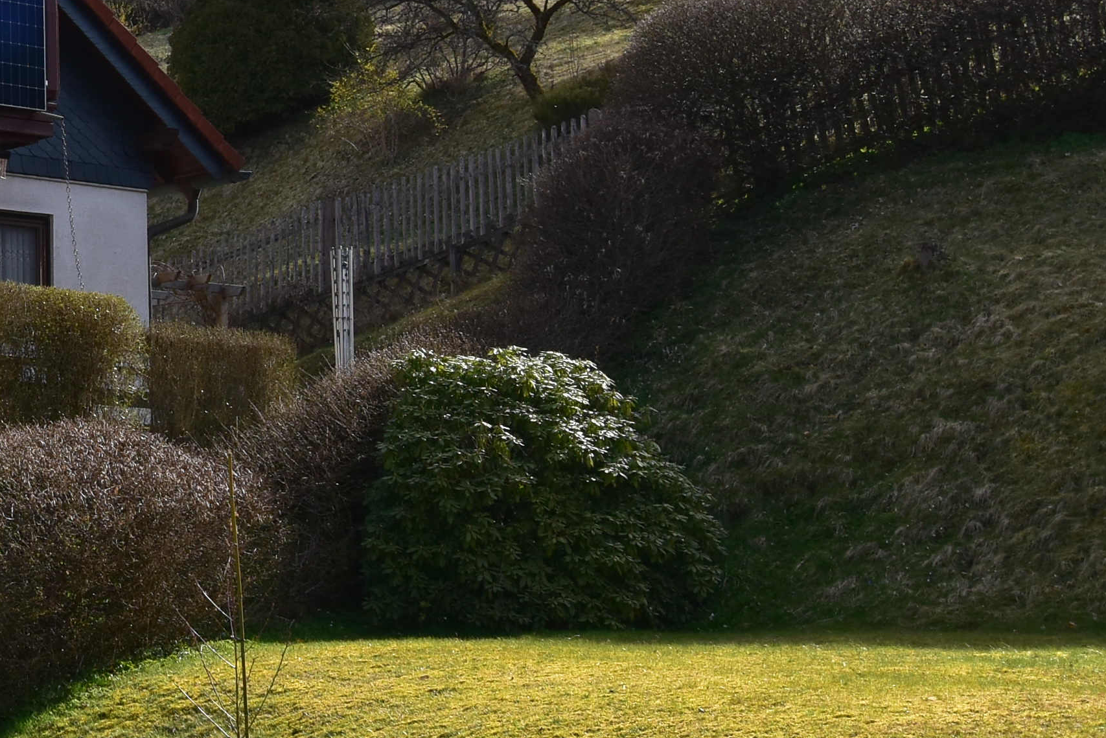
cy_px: 200
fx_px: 2428
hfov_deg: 23.7
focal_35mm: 79
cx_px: -183
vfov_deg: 17.2
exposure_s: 1/400
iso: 400
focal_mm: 20
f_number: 11
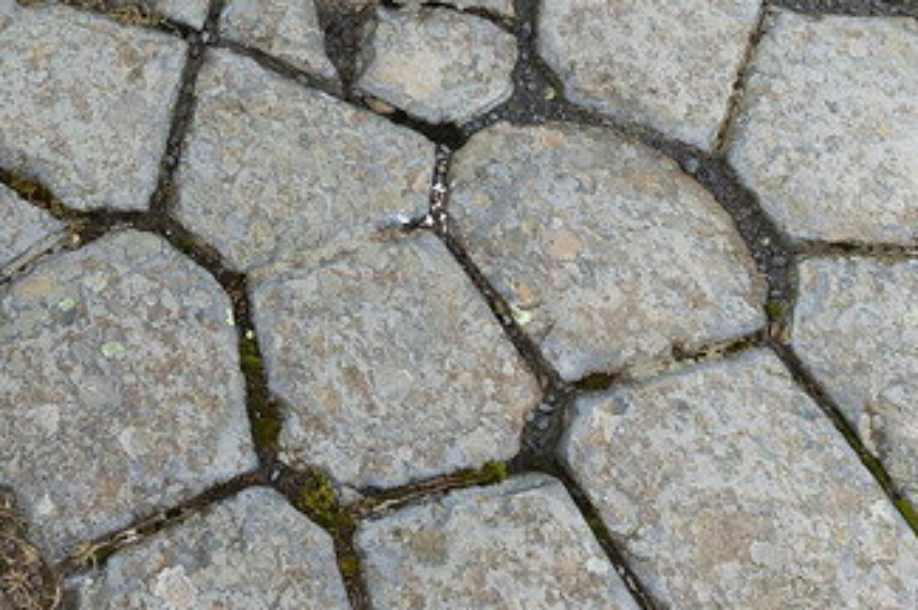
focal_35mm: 51
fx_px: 1299
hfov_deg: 37.1
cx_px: 147
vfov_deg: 25.8
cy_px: 102
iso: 3200
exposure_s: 1/1250
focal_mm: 16
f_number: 8
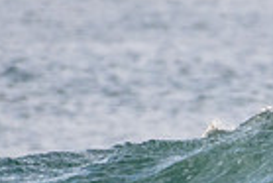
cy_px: 231
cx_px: 328
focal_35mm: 3132
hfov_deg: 0.7
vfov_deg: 0.4
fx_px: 23775
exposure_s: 1/2000
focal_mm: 500
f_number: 5.6
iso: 900
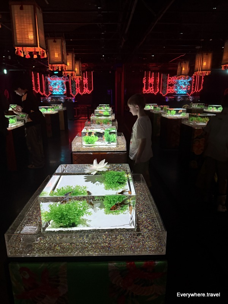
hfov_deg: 56.8
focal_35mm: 24
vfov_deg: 71.6
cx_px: 114
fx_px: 211
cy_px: 152
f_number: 1.78
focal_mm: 6.76
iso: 800
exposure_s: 1/33
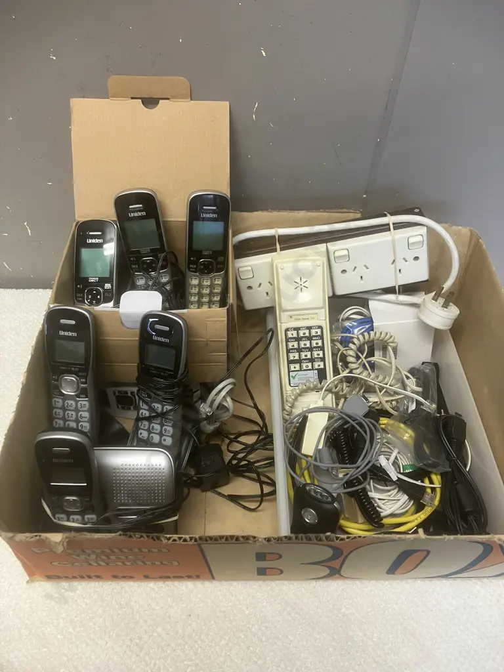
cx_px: 252
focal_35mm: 28
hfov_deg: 49.7
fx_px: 544
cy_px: 336
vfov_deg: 63.4
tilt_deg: -46.4
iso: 80
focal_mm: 3.99
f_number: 1.8
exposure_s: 1/50
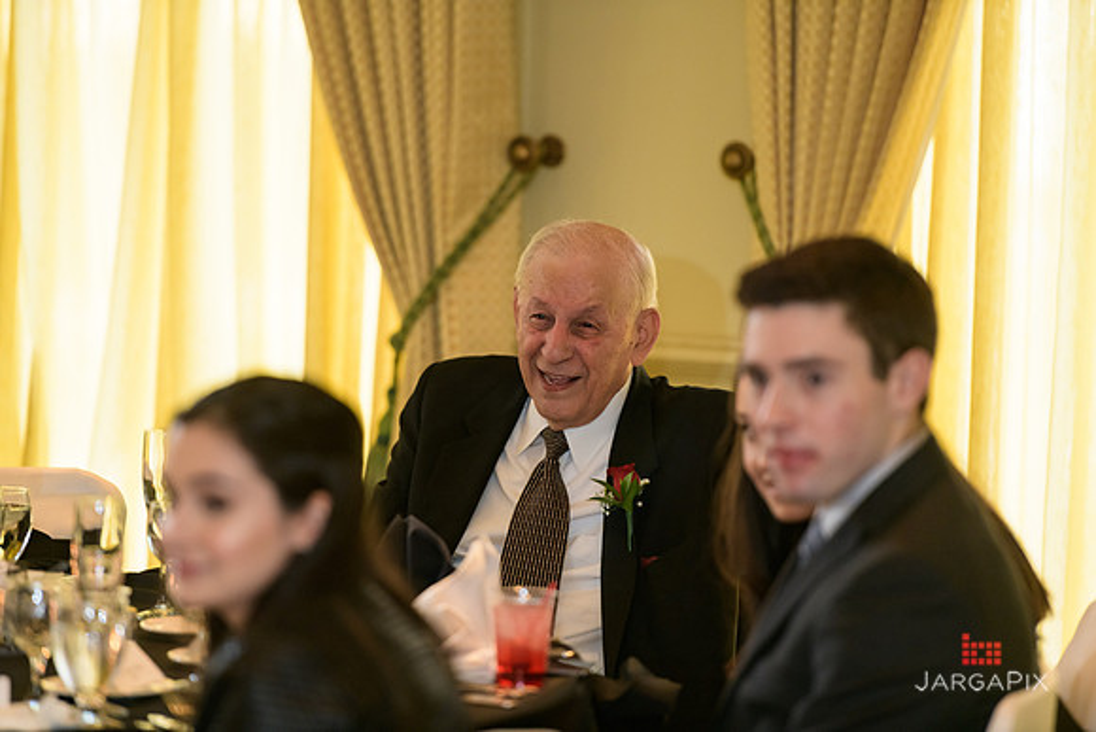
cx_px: 548
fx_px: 6090
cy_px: 366
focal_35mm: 200
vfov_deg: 6.9
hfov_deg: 10.3
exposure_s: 1/125
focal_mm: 200
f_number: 3.2
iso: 1600
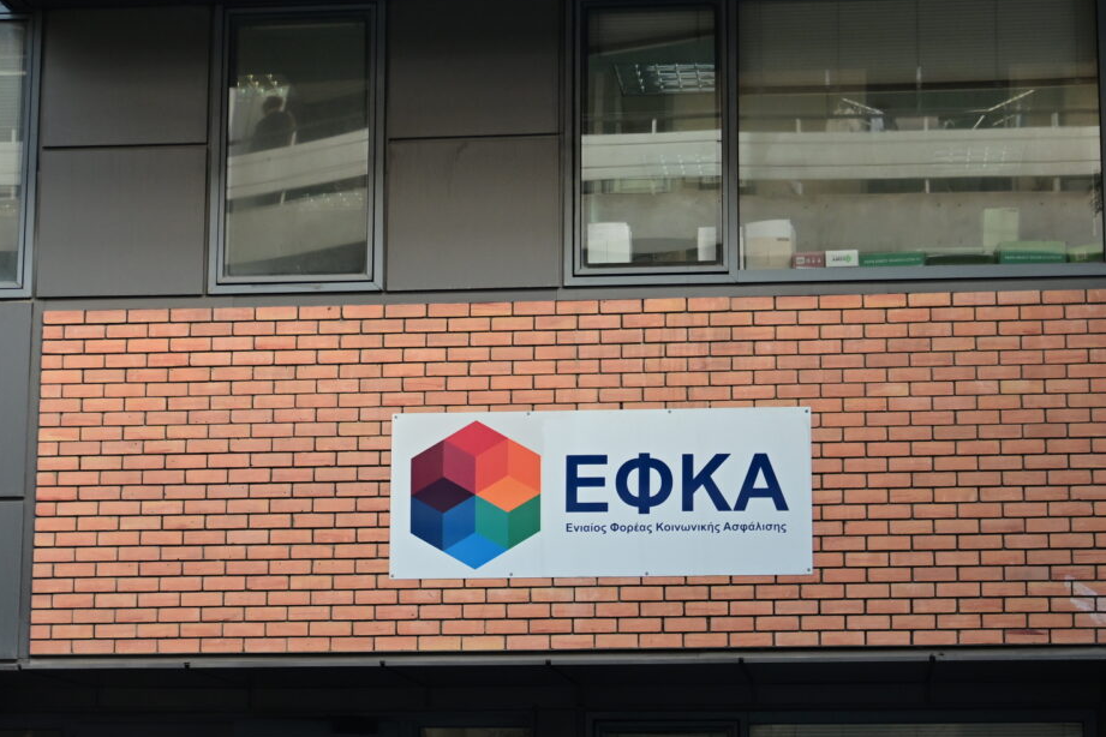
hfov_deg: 23.6
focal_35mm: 86
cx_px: 609
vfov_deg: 15.9
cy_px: 462
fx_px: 2642
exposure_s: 1/500
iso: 640
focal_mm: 37
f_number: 4
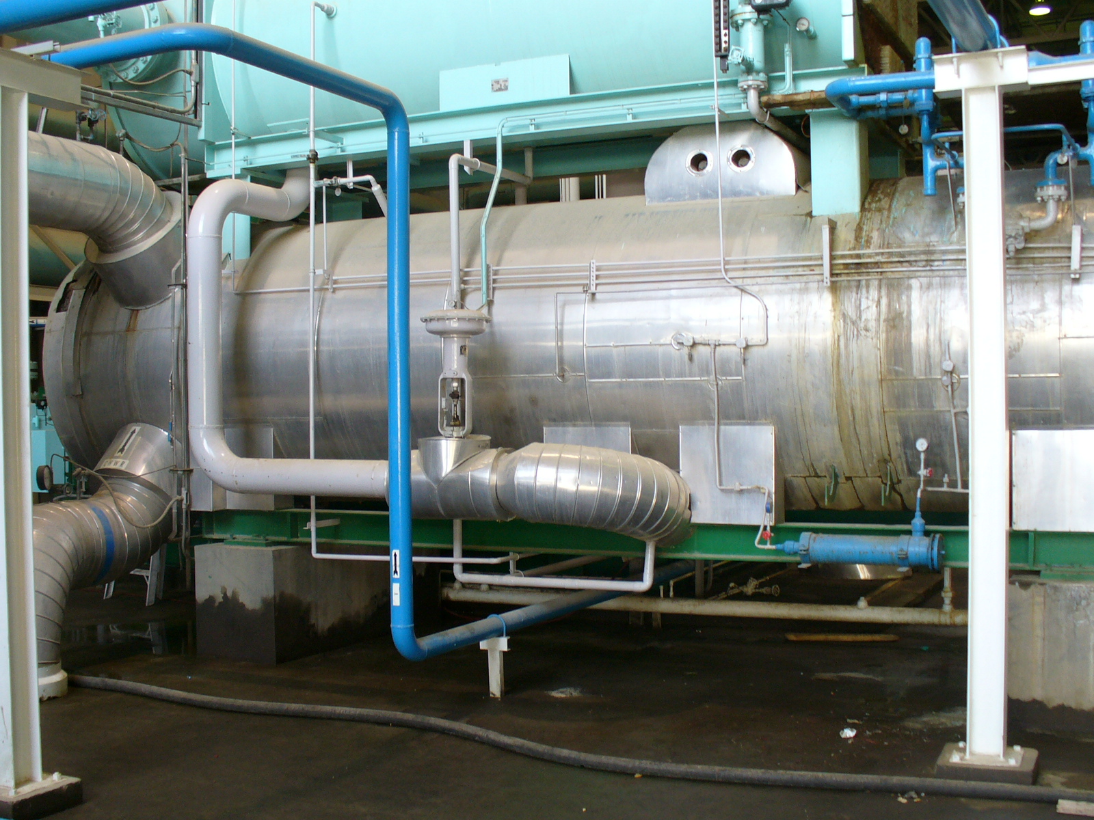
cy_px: 410
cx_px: 547
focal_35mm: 40
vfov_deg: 36.0
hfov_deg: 46.8
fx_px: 1264
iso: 100
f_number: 2.8
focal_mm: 6.1
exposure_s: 1/30
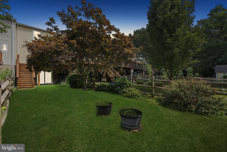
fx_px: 101
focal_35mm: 16
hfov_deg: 96.7
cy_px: 76
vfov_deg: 73.7
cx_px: 114
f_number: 8
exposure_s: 1/100
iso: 100
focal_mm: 16
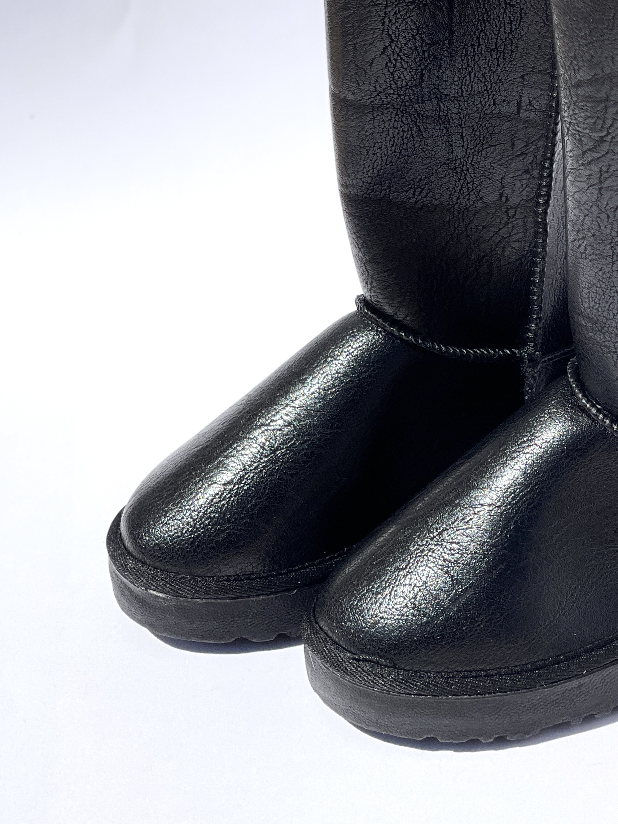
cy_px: 248
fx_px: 2690
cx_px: 492
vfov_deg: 17.4
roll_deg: +3.5
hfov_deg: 13.0
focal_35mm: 113
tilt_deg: -29.3
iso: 32
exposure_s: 1/2801
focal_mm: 7.5
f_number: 2.2
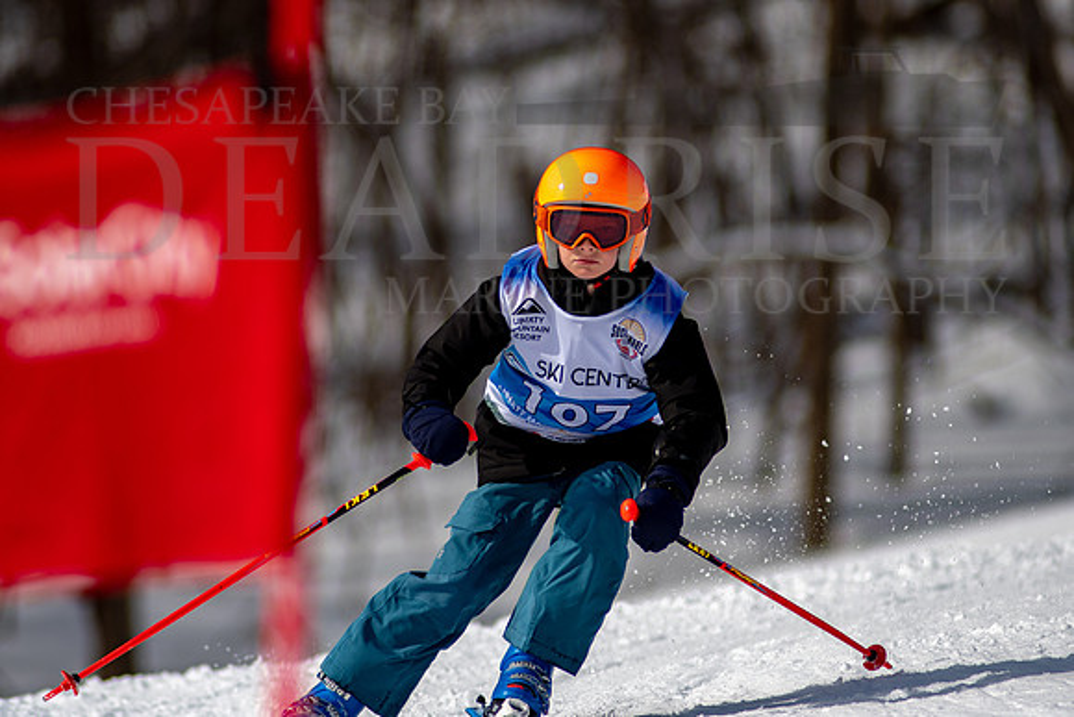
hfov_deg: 4.2
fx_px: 14776
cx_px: 591
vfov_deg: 2.8
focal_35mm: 495
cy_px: 322
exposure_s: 1/6400
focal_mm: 300
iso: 100
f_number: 2.8
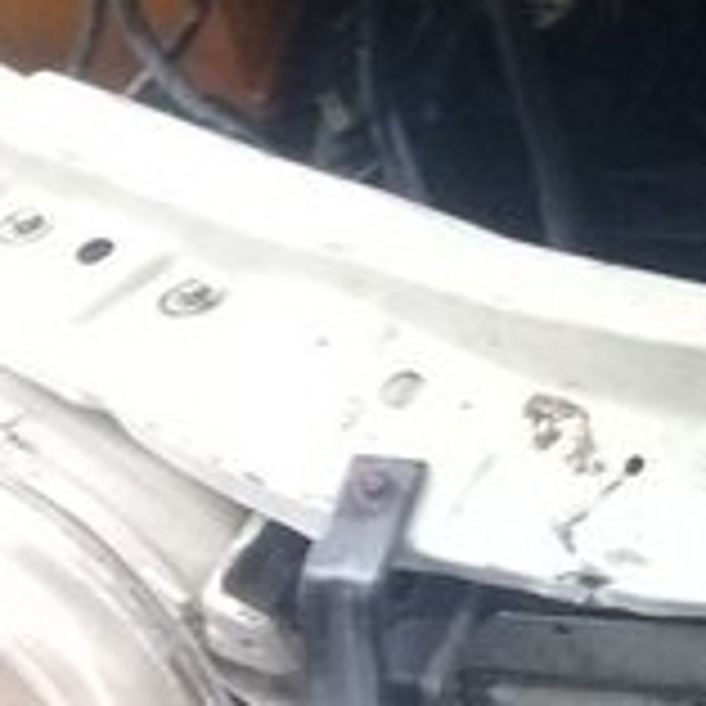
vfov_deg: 14.8
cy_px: -52
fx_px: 2654
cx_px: 1430
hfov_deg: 13.1
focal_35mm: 115
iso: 125
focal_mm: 3.3
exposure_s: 1/33
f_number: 2.2
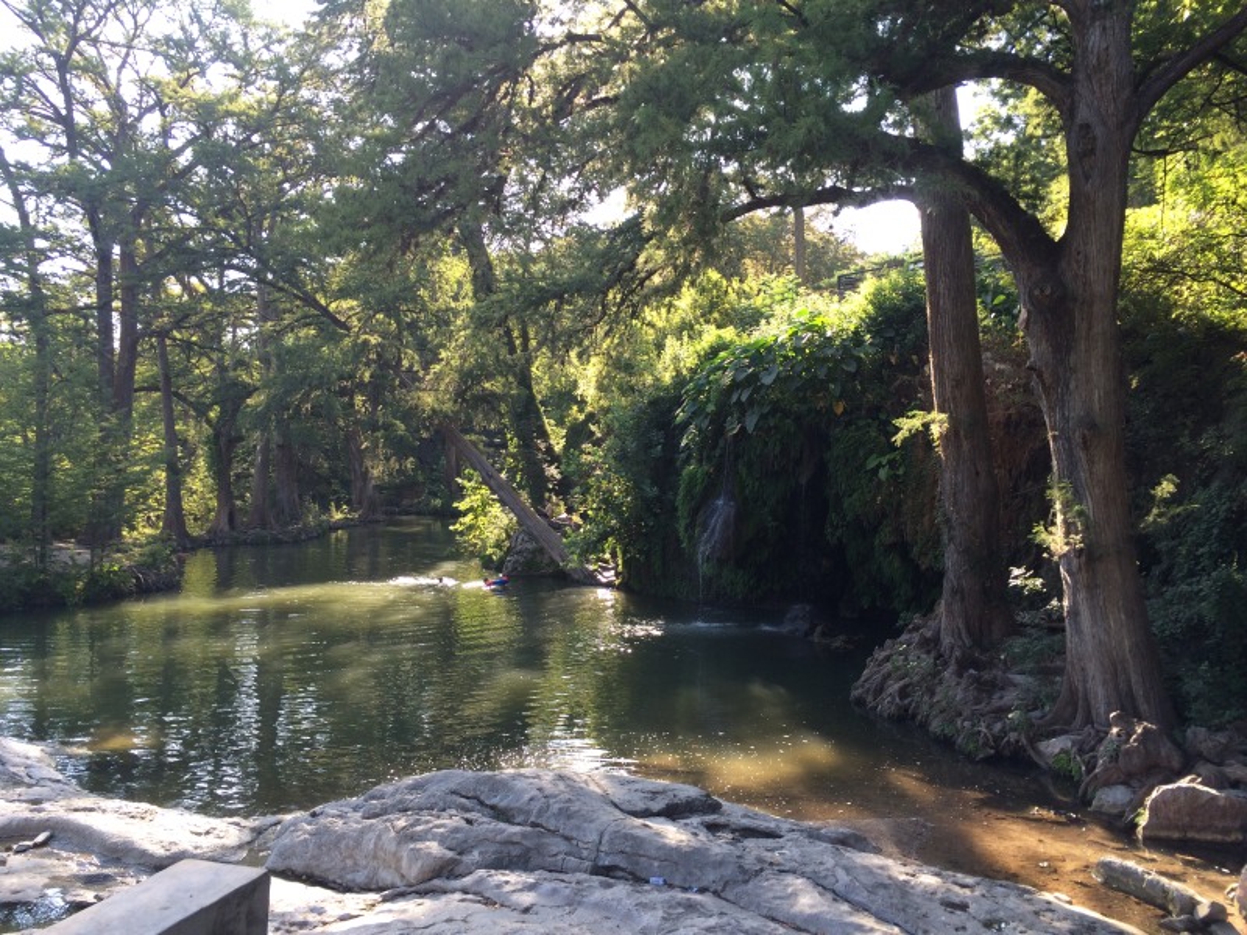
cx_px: 624
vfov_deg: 48.2
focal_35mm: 29
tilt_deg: -1.8
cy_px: 468
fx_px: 1045
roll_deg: -0.4
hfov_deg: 61.7
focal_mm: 4.15
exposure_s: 1/152
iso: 32
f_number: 2.2
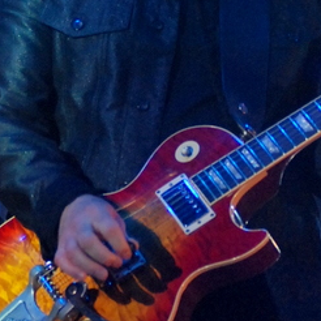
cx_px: 171
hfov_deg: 5.9
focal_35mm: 299
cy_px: 57
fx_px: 3137
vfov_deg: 5.9
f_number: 2.8
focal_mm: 80
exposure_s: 1/320
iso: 1600
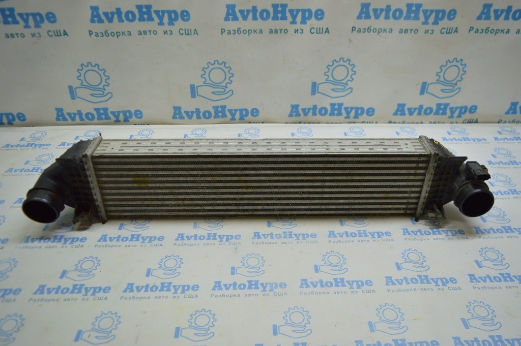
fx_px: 390
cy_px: 173
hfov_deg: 67.4
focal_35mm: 27
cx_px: 260
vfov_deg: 47.9
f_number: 3.5
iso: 400
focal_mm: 18
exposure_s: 1/100
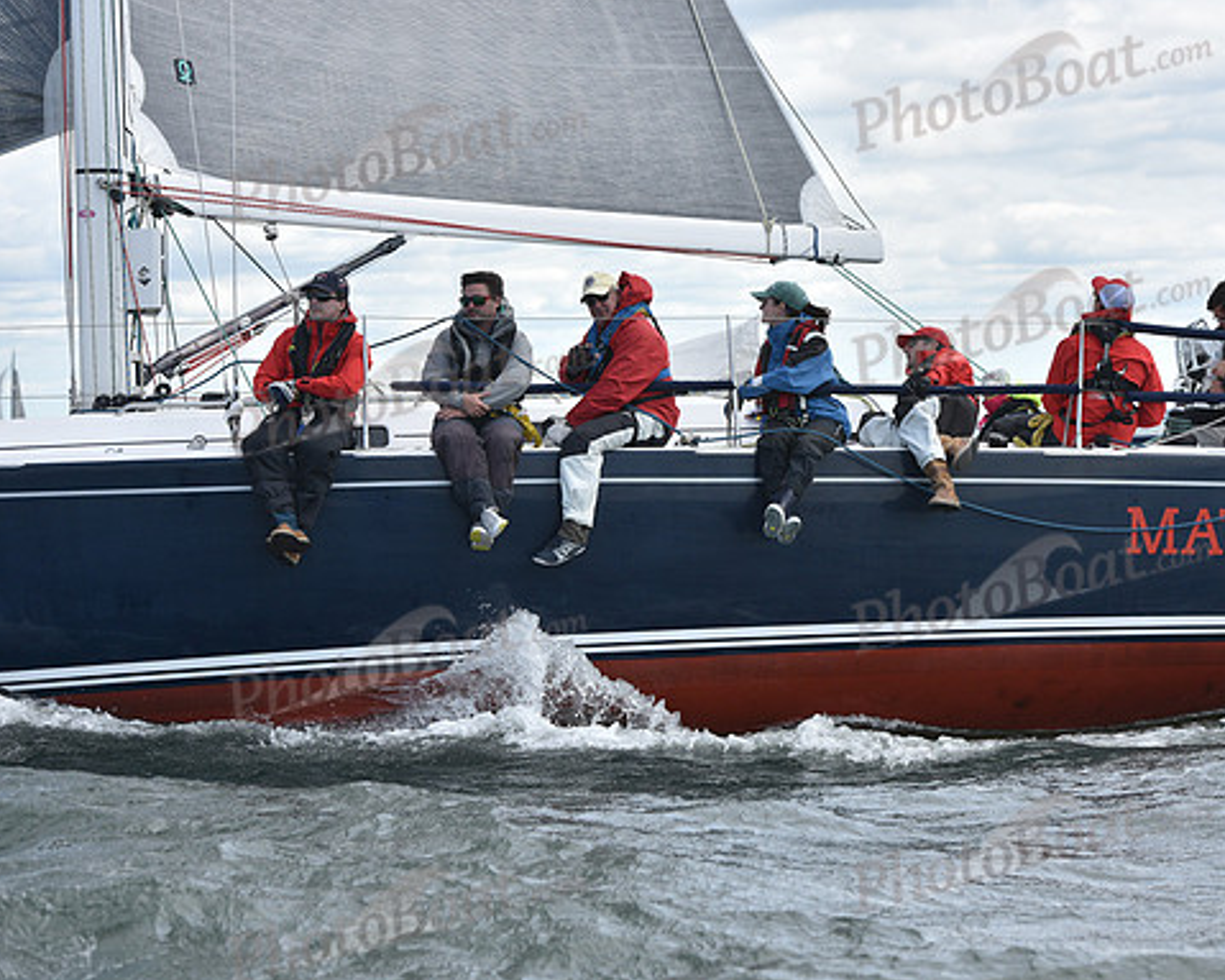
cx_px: 721
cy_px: 490
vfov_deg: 13.3
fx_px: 4205
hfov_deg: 16.6
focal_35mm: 116
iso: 320
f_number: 5.6
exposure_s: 1/1000
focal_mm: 102
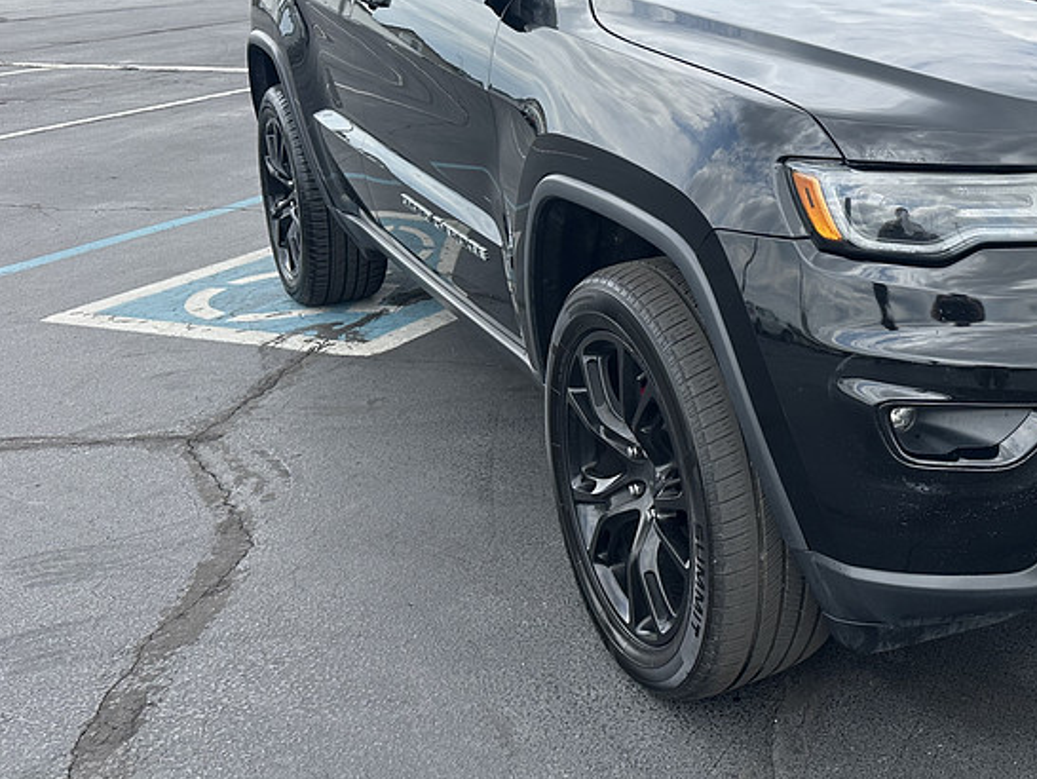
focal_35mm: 45
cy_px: 234
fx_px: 1349
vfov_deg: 31.8
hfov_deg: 39.2
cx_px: 927
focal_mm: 6.86
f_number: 1.78
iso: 80
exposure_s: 1/1721
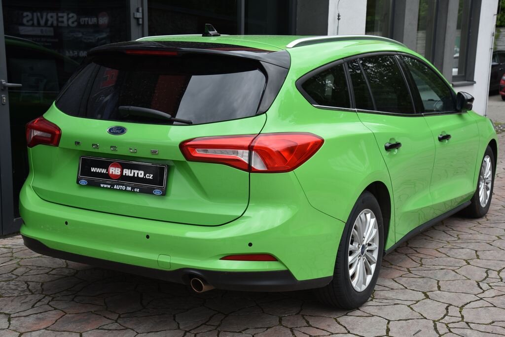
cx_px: 252
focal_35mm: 50
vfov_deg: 27.0
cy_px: 168
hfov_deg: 39.6
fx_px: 702
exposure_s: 1/250
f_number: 8
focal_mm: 50
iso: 500
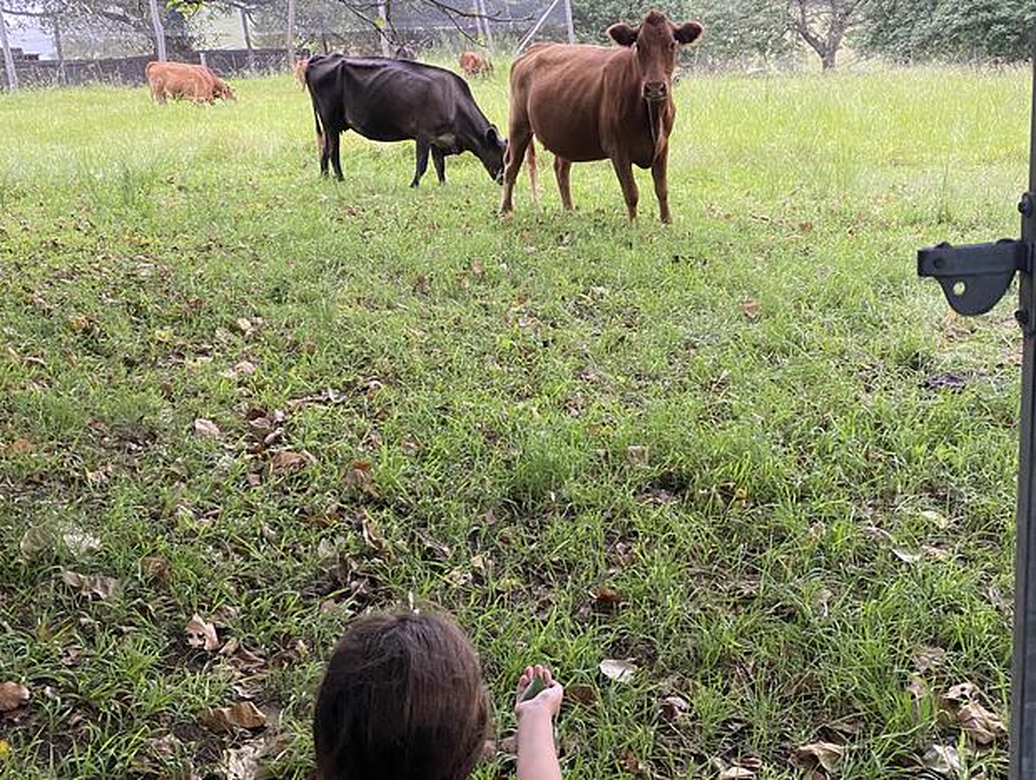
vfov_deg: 53.2
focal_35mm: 26
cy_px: 390
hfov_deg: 67.2
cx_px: 518
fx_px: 779
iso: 500
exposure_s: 1/55
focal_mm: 4.25
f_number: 1.8
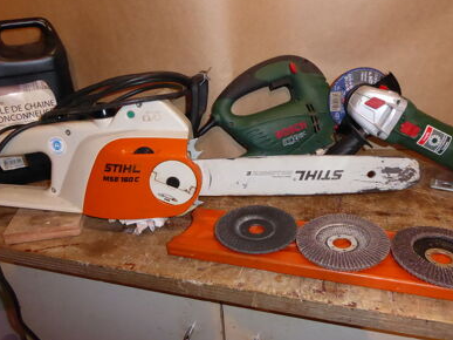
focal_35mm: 31
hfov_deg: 58.4
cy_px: 156
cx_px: 229
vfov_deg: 45.4
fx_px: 406
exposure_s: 1/60
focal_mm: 4.3
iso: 800
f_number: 3.3
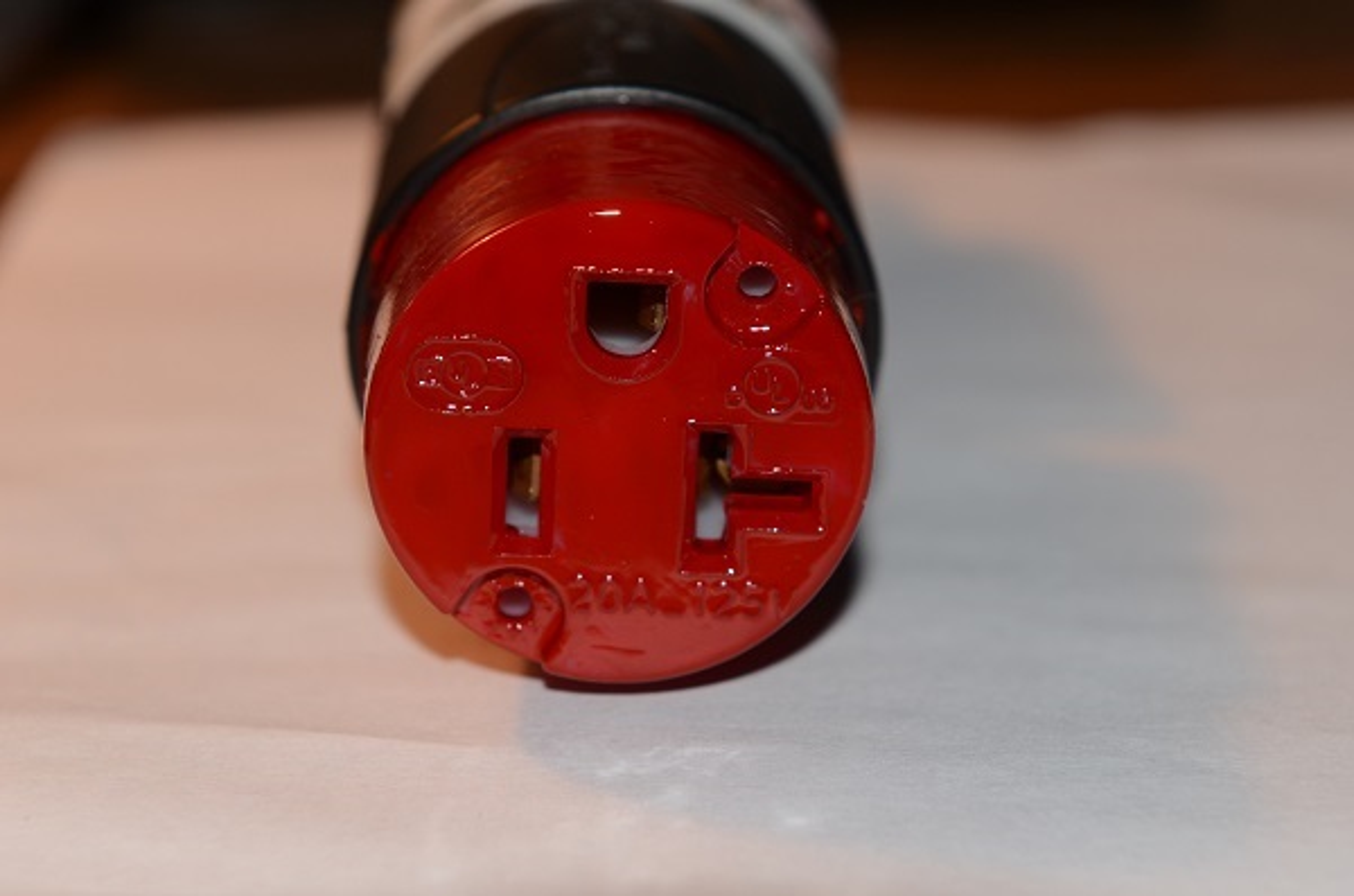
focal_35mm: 105
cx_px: 677
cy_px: 448
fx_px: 3940
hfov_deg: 19.5
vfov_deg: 13.0
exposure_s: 1/60
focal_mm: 70
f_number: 7.1
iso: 250
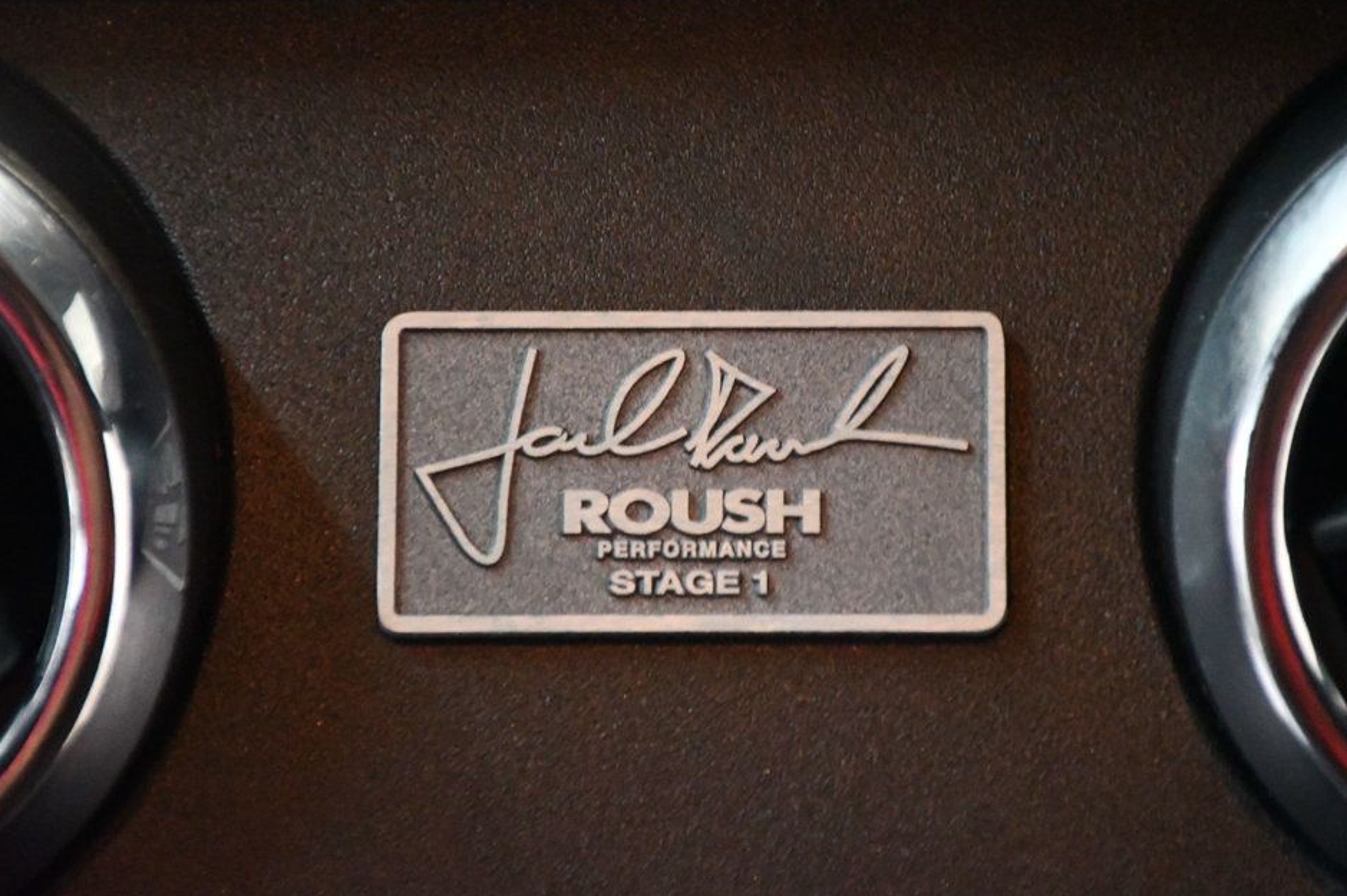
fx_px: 8564
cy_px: 436
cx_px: 704
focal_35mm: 229
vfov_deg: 6.0
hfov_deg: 9.0
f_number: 5.6
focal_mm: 140
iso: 12800
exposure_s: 1/80
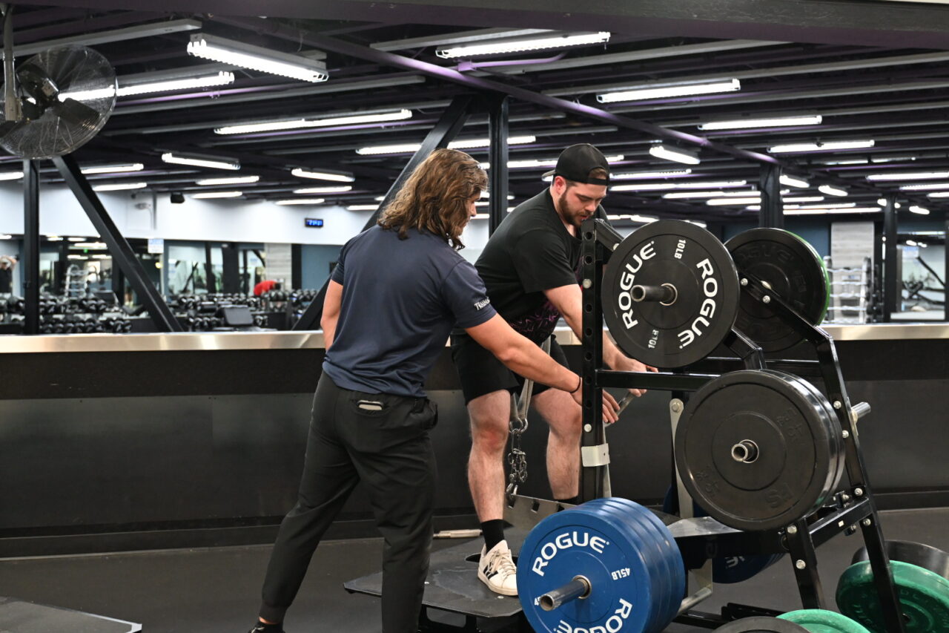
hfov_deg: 46.4
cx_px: 474
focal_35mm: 42
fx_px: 1107
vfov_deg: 31.9
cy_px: 316
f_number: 2.8
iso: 2800
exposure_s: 1/250
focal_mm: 28
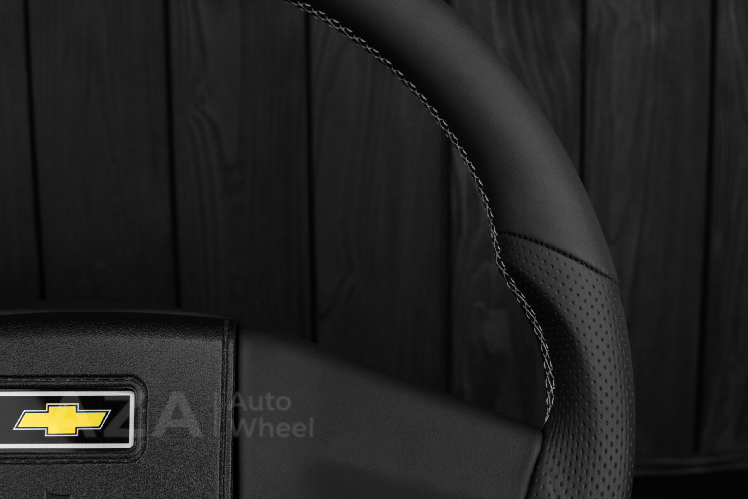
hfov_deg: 37.8
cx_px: 374
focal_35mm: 52
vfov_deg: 25.8
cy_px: 250
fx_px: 1091
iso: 500
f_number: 6.3
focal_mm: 35
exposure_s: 1/125
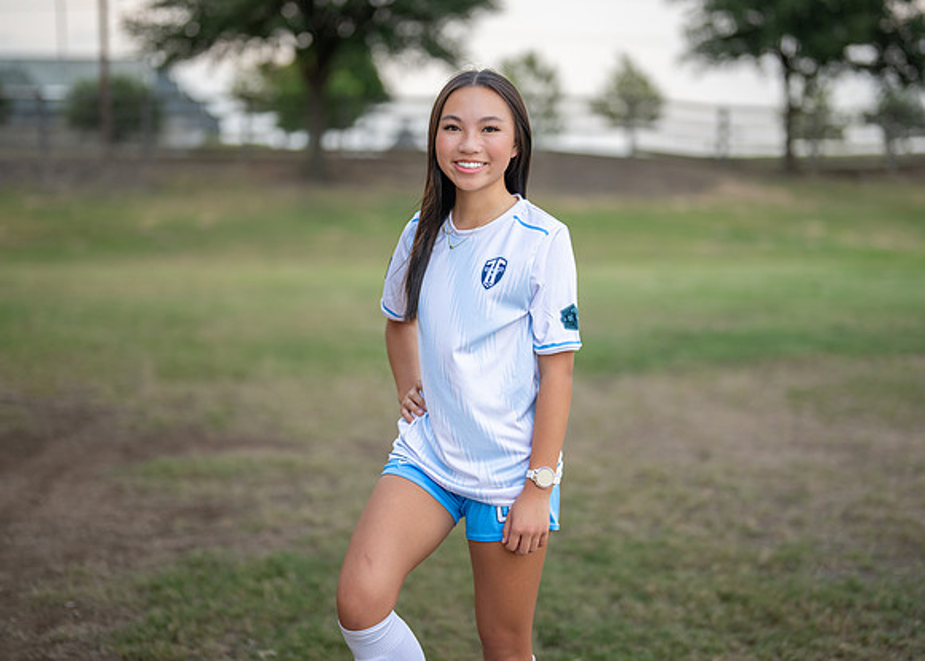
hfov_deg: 33.8
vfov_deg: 24.5
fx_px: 1522
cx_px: 481
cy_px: 324
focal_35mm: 58
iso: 125
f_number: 1.2
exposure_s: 1/1250
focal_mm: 50
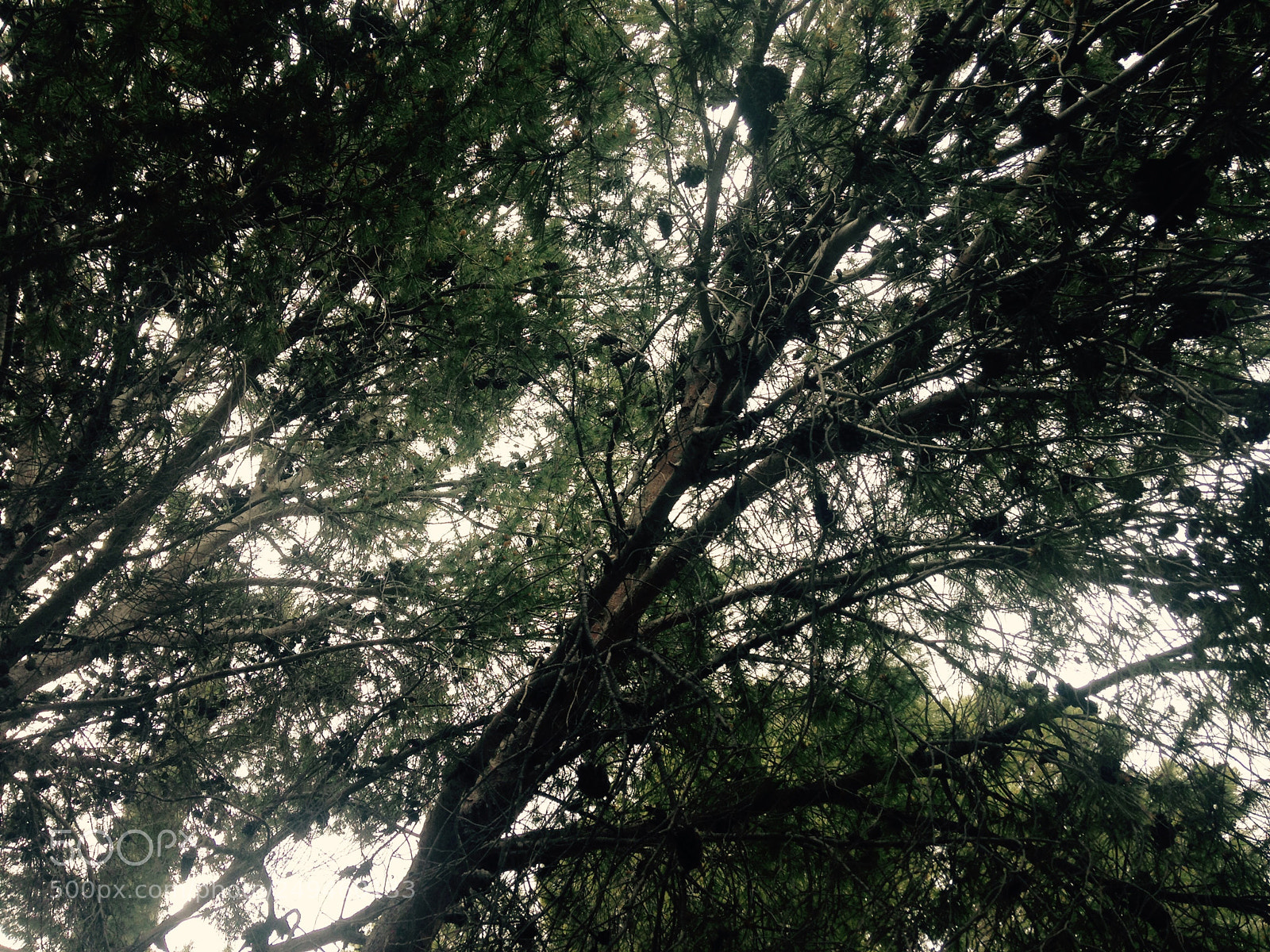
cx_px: 635
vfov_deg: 42.9
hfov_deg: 55.4
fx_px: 1211
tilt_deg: +57.1
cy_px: 476
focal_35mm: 33
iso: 50
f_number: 2.4
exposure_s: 1/290
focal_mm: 4.12
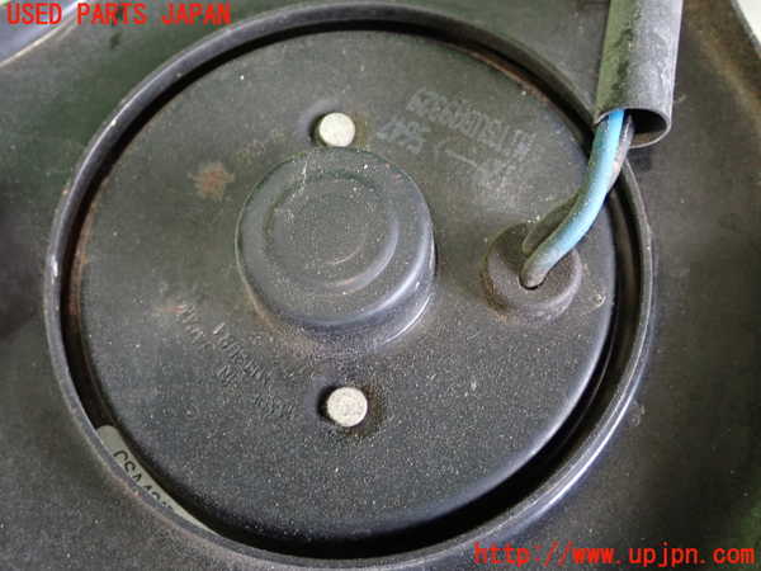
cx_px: 380
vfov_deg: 29.1
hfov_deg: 38.2
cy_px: 286
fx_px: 1099
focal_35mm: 50
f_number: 3.2
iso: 800
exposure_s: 1/15
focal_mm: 9.01
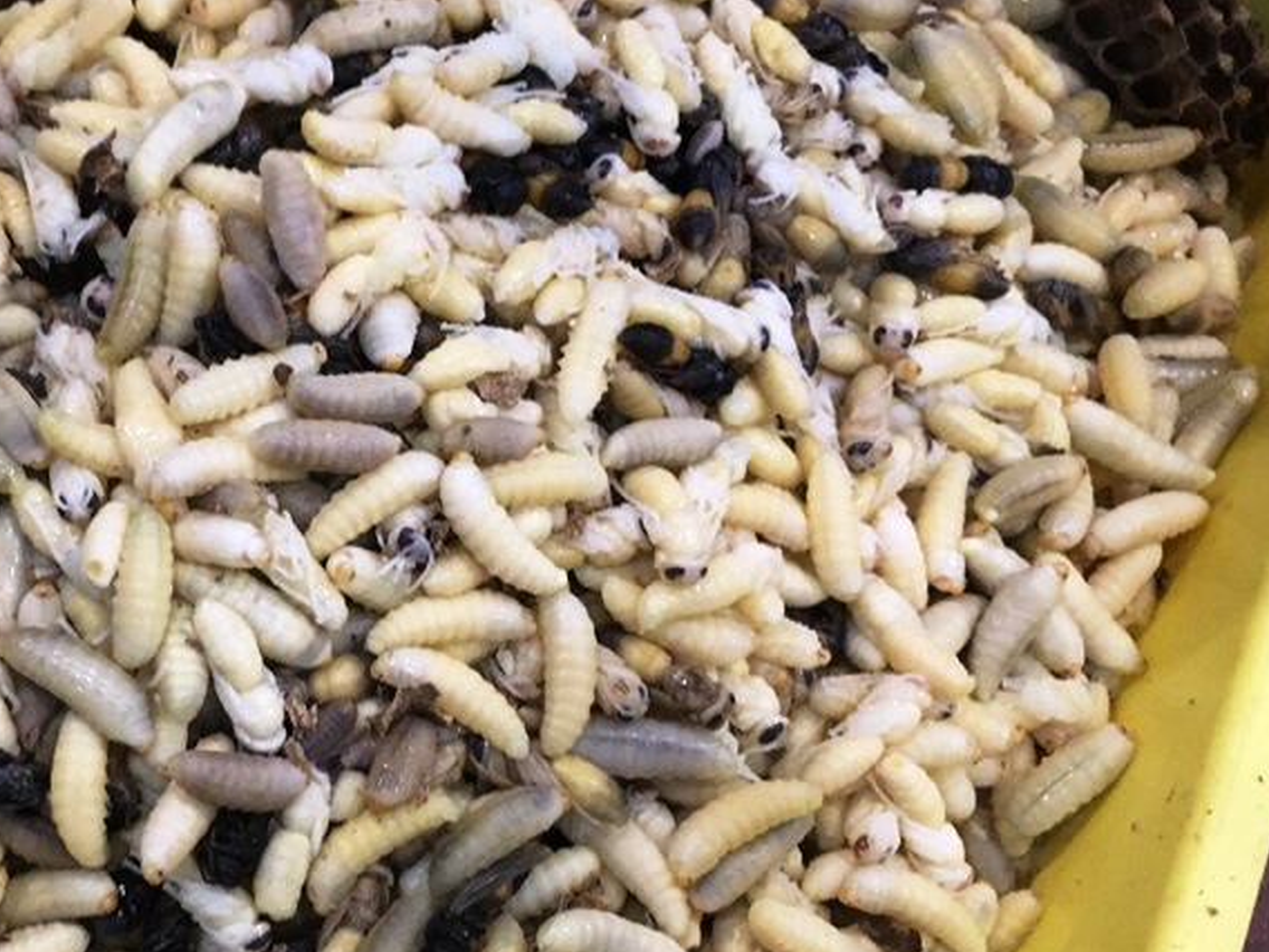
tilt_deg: -56.8
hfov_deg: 38.2
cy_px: 514
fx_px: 1796
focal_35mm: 49
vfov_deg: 29.7
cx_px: 357
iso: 200
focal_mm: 4.15
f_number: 2.2
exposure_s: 1/25
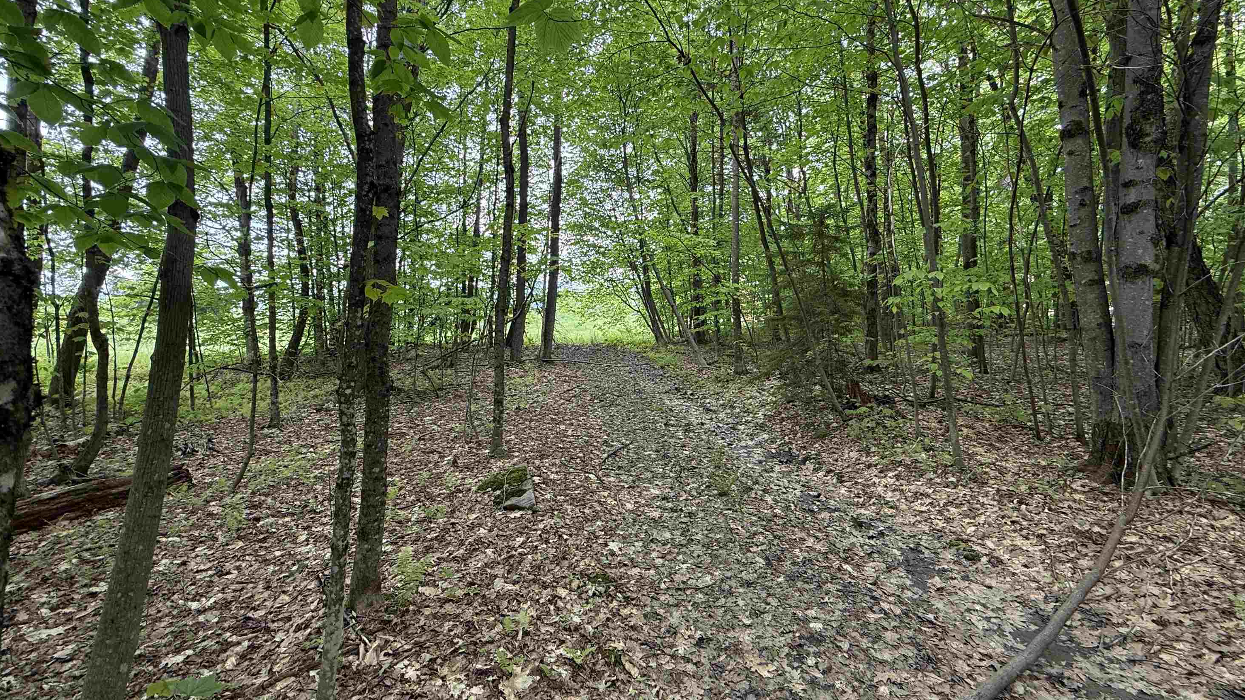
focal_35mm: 16
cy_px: 309
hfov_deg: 99.4
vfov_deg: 66.9
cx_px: 616
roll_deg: +0.7
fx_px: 528
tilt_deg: -3.0
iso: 64
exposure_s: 1/118
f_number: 2.2
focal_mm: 2.22
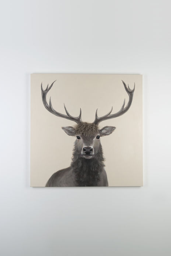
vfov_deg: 51.9
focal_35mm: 37
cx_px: 86
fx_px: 264
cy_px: 125
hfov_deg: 35.9
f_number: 14
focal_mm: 36
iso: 100
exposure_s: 1/60
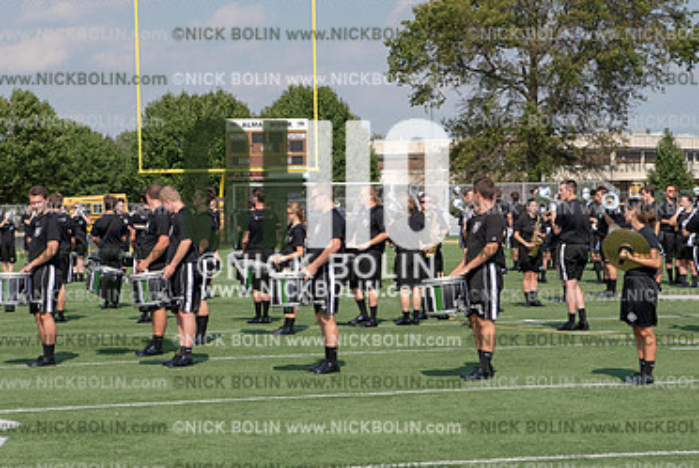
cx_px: 316
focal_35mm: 109
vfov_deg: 12.6
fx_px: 2119
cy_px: 210
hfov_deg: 18.7
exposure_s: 1/1250
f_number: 5.6
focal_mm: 70
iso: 200
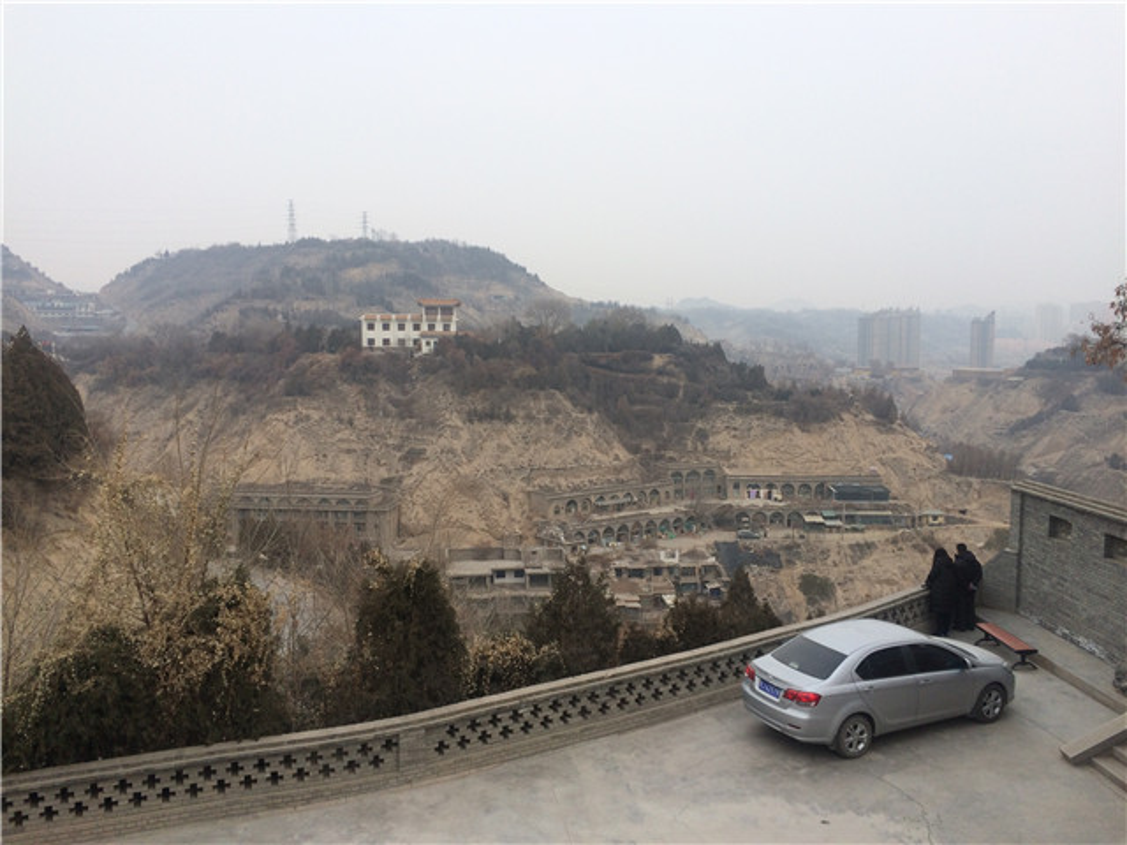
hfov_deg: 61.7
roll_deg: +1.8
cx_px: 564
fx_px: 944
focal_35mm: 29
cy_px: 422
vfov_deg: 48.2
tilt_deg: -6.0
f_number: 2.2
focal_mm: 4.15
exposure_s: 1/1001
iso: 32
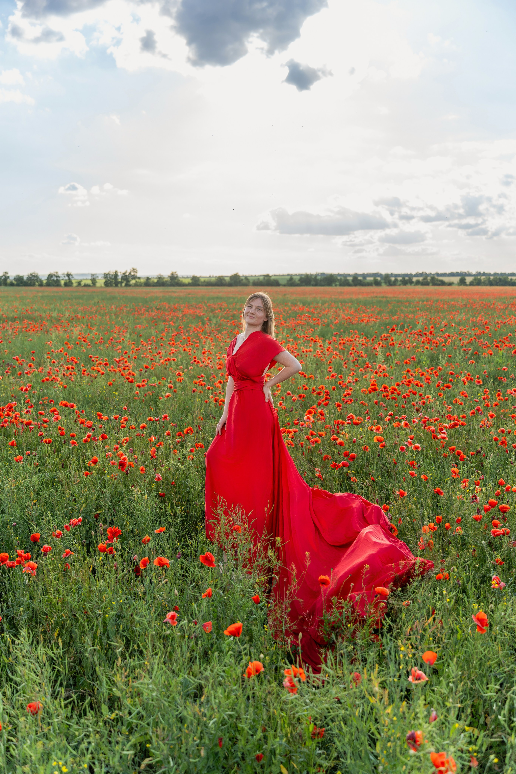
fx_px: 774
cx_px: 258
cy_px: 387
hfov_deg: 36.9
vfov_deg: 53.1
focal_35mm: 36
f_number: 3.2
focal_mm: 36
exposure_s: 1/800
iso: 125
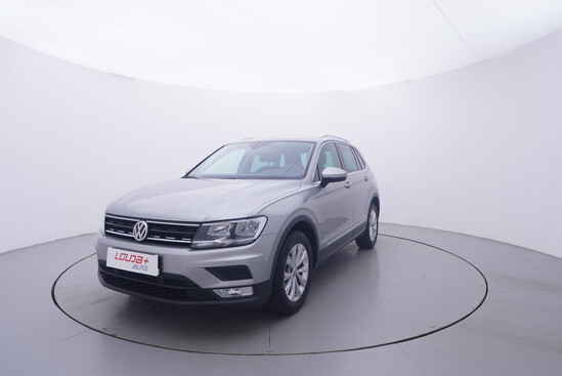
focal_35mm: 22
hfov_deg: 77.3
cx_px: 281
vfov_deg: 56.2
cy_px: 188
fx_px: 352
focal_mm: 15
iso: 200
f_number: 5
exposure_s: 1/80
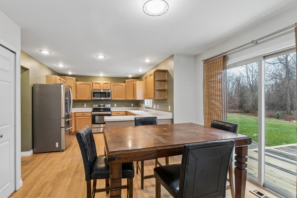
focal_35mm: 17
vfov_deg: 70.1
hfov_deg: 92.9
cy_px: 101
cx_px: 146
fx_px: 141
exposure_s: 1/2.5
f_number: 13
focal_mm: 16.1
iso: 400
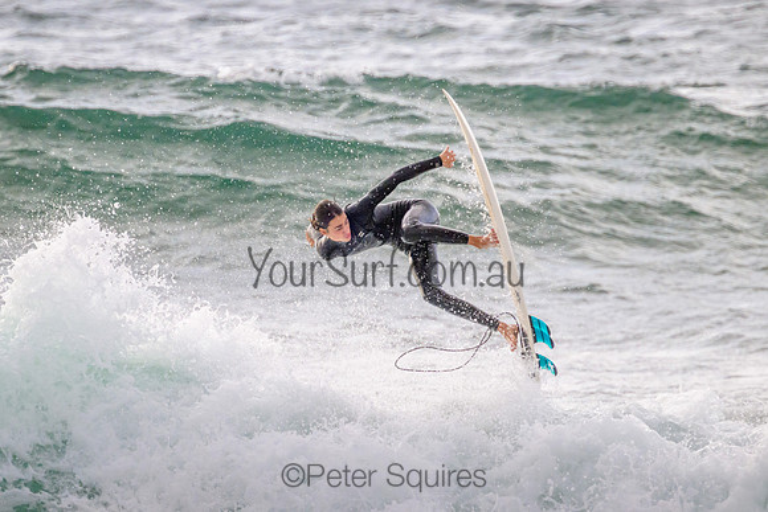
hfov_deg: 2.0
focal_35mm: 1007
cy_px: 229
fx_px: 21493
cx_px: 341
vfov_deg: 1.4
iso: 2000
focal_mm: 800
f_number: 11
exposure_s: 1/2000
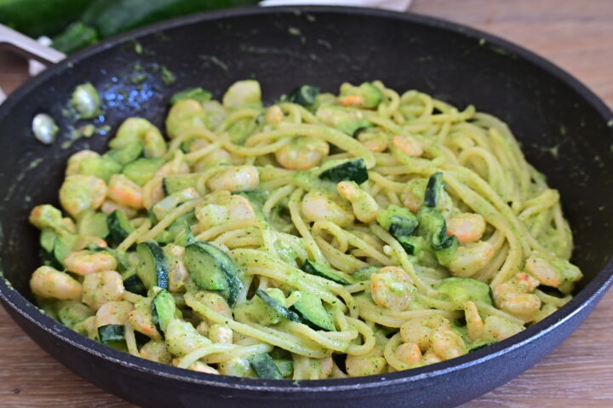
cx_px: 306
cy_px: 204
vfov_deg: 16.2
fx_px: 1429
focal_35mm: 84
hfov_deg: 24.2
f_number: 7.1
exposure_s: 1/10
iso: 200
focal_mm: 56
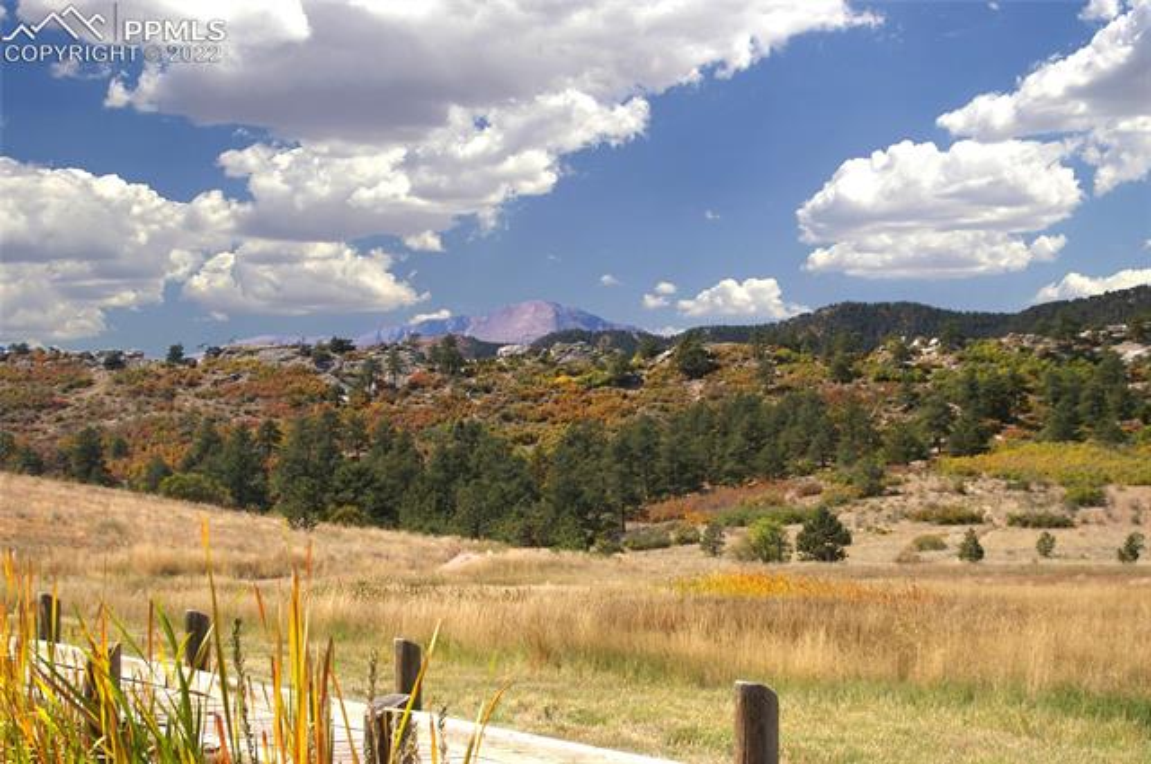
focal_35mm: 57
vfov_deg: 23.7
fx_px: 1820
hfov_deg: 35.1
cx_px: 576
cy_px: 382
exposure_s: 1/180
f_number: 8
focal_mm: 38
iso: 200
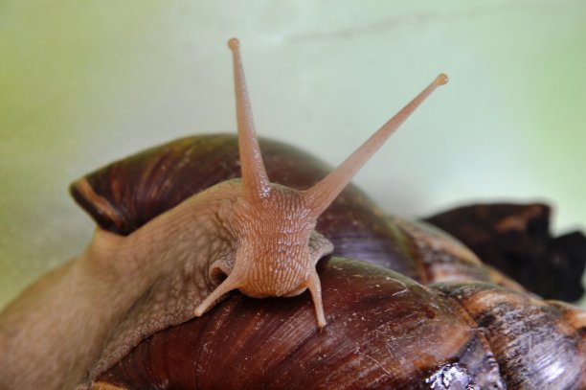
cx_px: 293
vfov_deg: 8.7
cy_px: 195
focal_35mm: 158
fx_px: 2562
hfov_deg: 13.1
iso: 200
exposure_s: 1/60
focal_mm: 105
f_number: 8
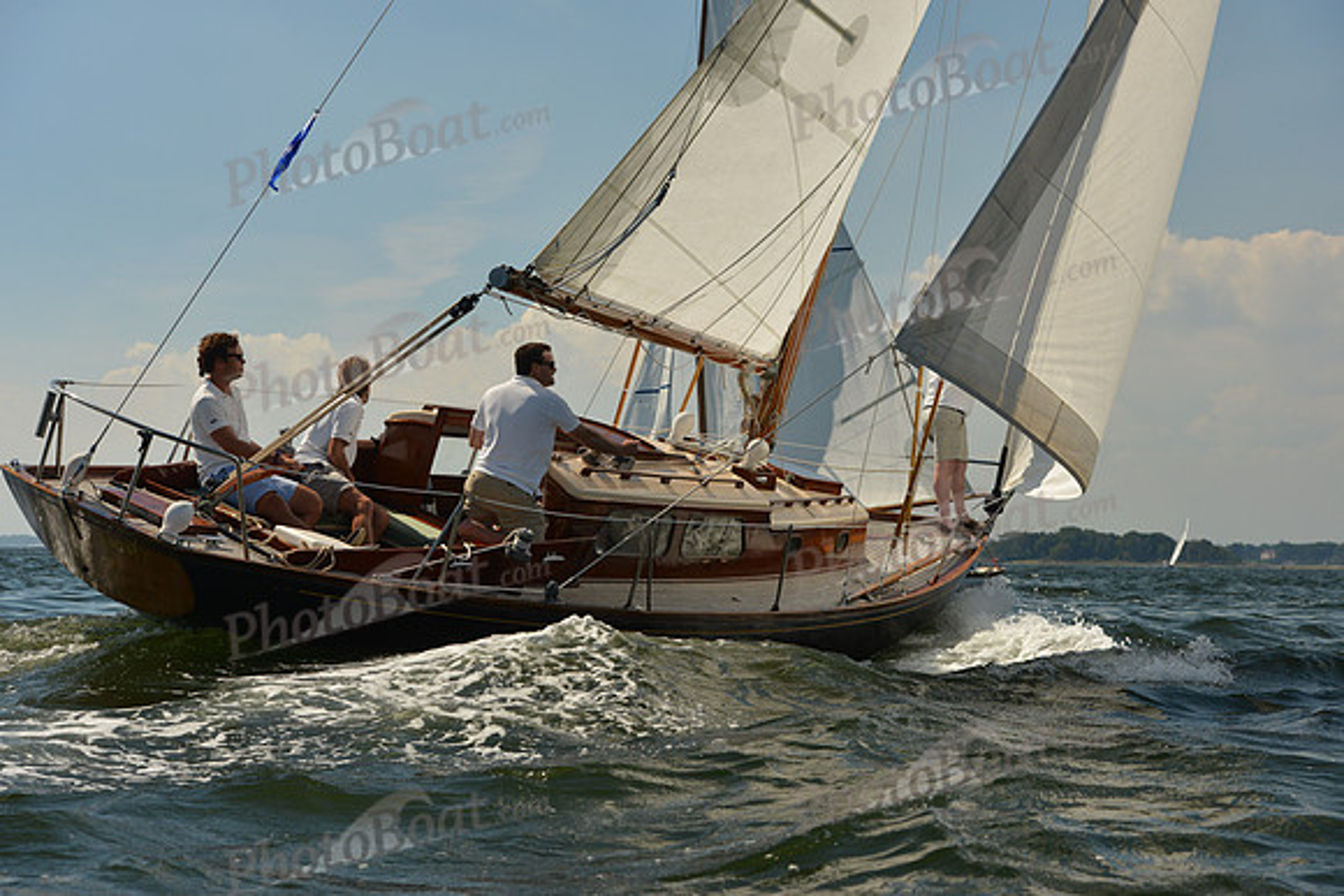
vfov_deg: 19.5
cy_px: 448
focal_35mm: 70
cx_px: 672
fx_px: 2614
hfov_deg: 28.8
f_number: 8
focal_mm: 70
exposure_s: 1/800
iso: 400
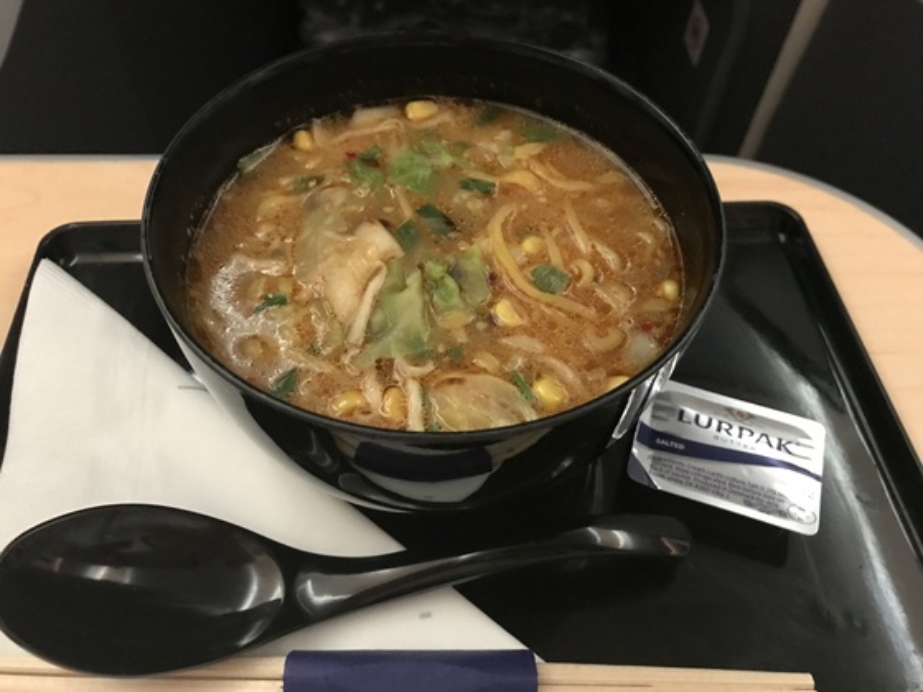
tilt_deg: -53.6
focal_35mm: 28
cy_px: 346
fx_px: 747
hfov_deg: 63.4
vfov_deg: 49.7
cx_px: 462
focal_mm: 3.99
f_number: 1.8
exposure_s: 1/5
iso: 100
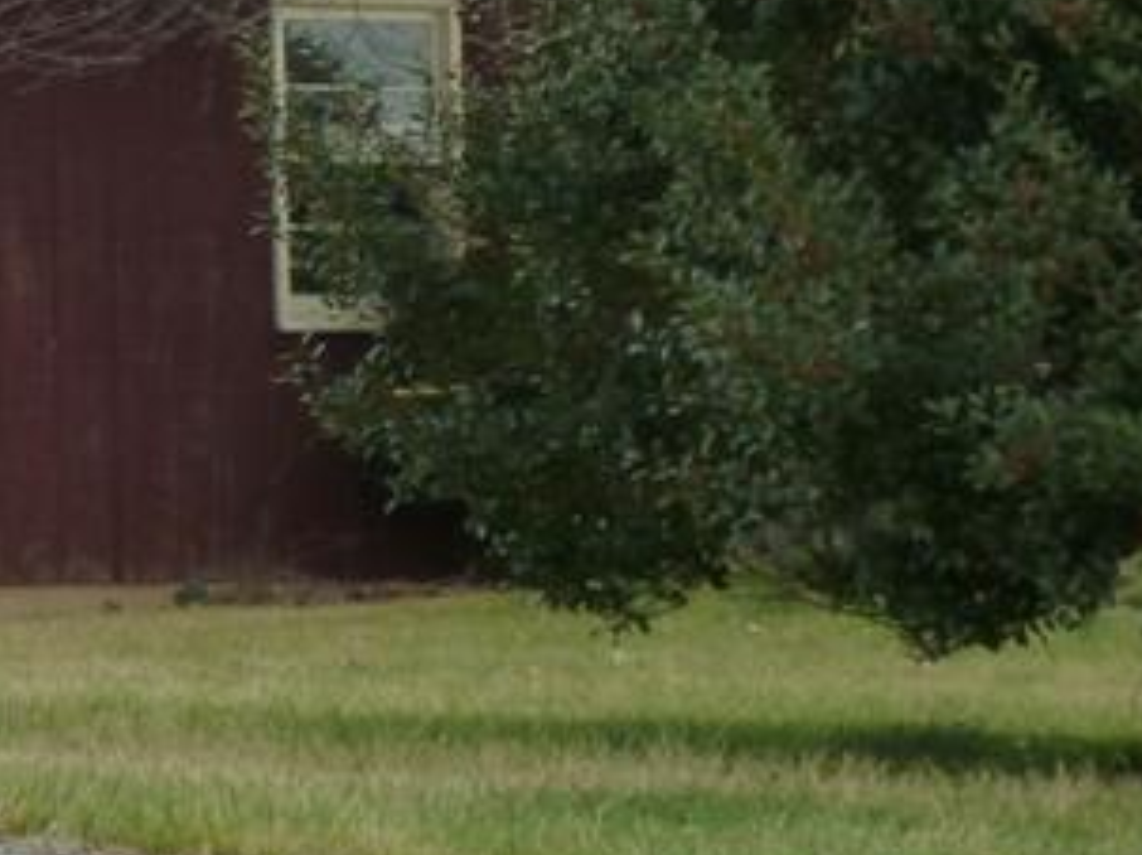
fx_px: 13812
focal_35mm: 419
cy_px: -76
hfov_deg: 4.7
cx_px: -337
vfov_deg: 3.5
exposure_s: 1/200
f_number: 4.5
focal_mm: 25.9
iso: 125
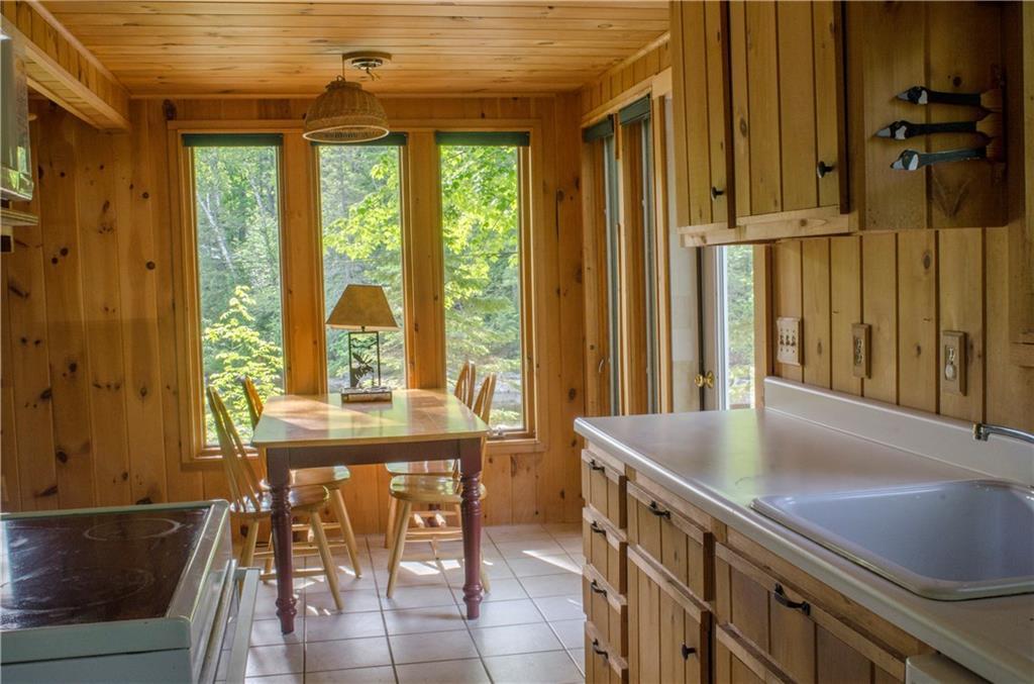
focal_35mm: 36
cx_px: 517
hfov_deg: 53.3
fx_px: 1031
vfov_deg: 36.7
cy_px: 342
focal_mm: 24
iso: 200
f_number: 22
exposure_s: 1/6
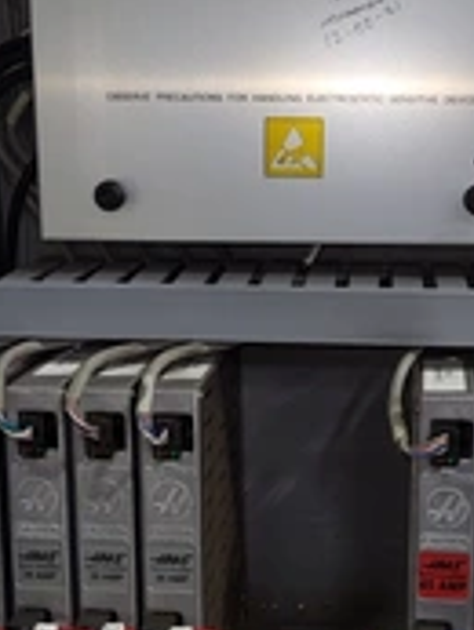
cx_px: 288
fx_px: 1094
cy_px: 335
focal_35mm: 60
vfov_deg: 32.2
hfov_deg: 24.4
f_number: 1.8
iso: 100
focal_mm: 5.4
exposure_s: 1/40
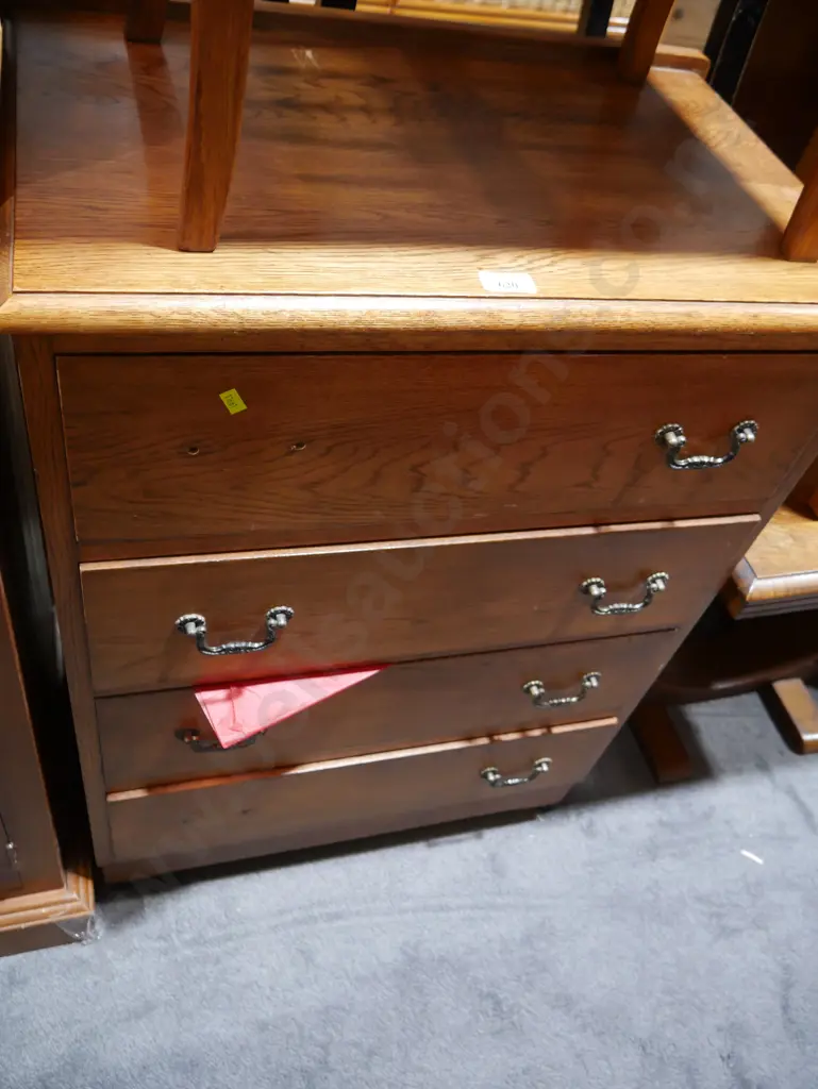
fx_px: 881
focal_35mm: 28
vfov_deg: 63.4
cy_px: 544
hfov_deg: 49.8
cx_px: 409
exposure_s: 1/60
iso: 800
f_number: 3.5
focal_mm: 14
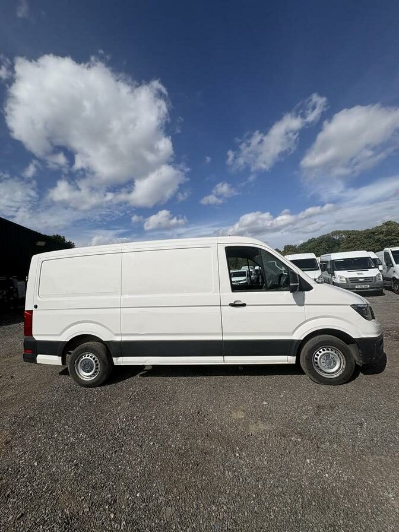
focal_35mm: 14
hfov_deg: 85.7
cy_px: 266
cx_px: 200
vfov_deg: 102.1
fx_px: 215
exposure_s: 1/6135
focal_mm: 2.22
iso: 40
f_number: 2.2
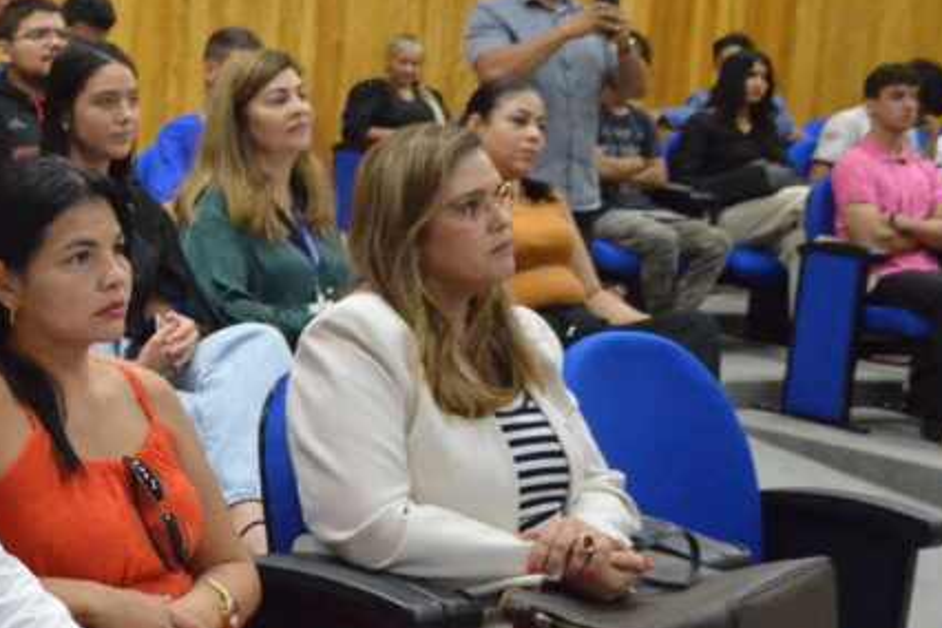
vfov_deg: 18.9
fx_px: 1884
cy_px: 352
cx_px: -159
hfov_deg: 25.5
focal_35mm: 72
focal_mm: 20
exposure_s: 1/160
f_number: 3.8
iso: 6400
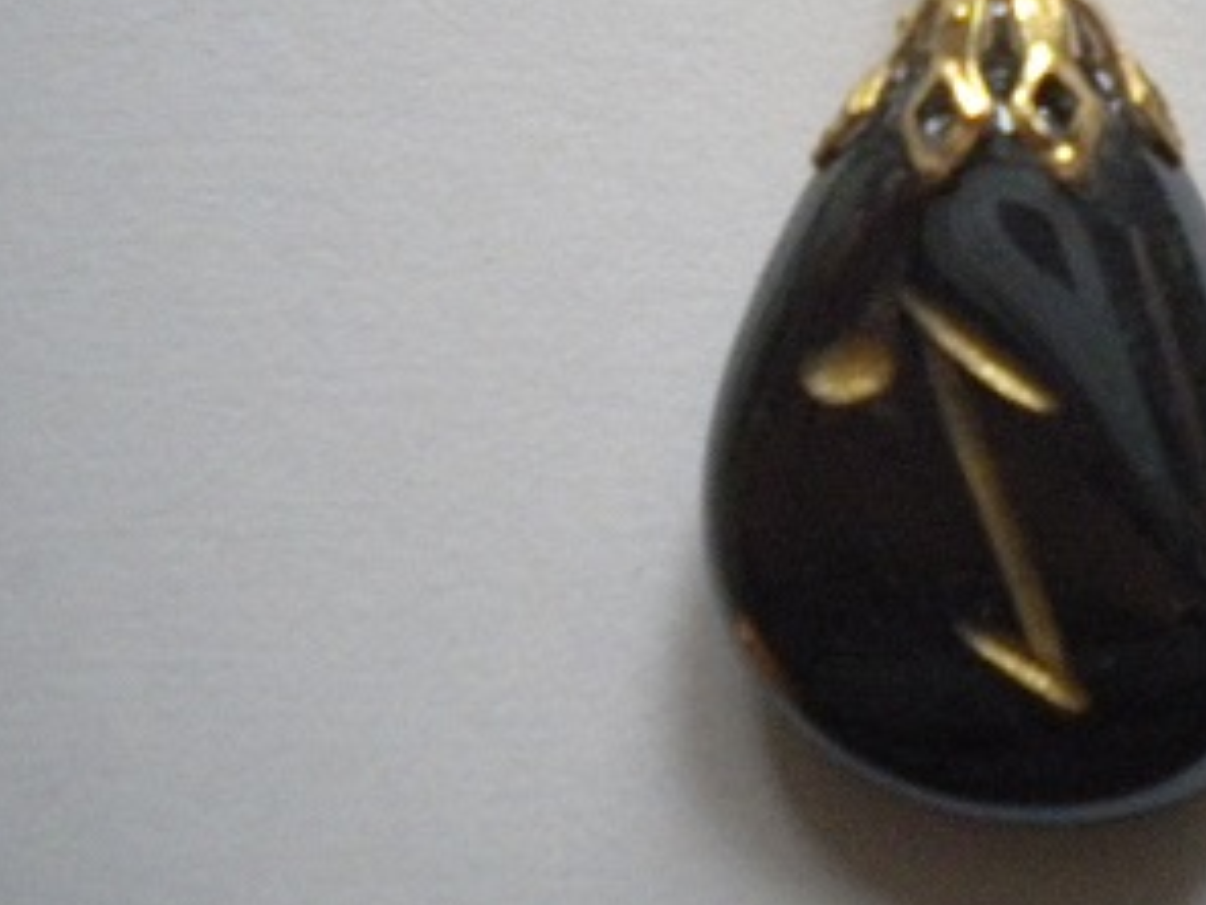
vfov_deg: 17.6
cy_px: 183
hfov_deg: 23.1
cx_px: 1006
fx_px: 2892
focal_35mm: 83
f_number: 3.5
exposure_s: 1/41.4
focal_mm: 7.4
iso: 800
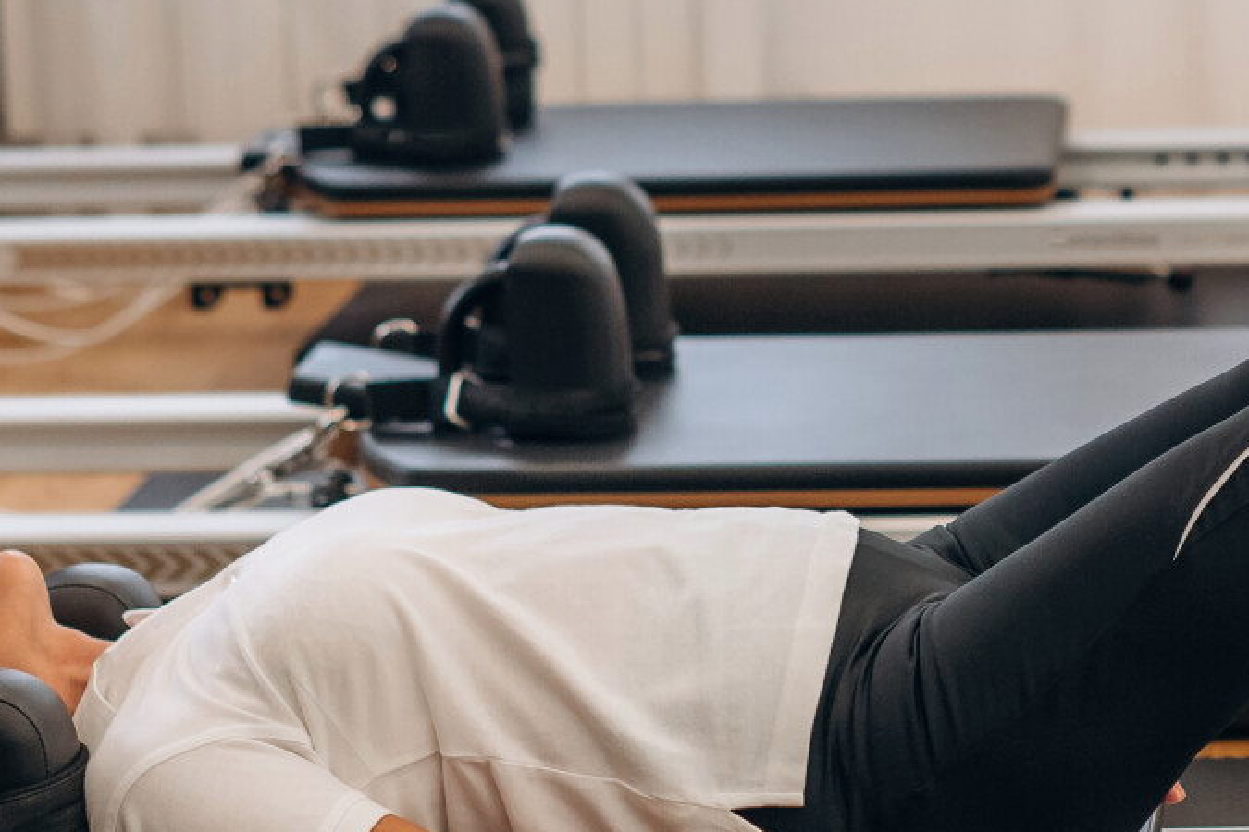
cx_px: 1214
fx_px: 5134
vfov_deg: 9.2
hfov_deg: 13.7
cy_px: 160
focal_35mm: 148
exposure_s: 1/500
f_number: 2.5
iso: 1250
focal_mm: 50
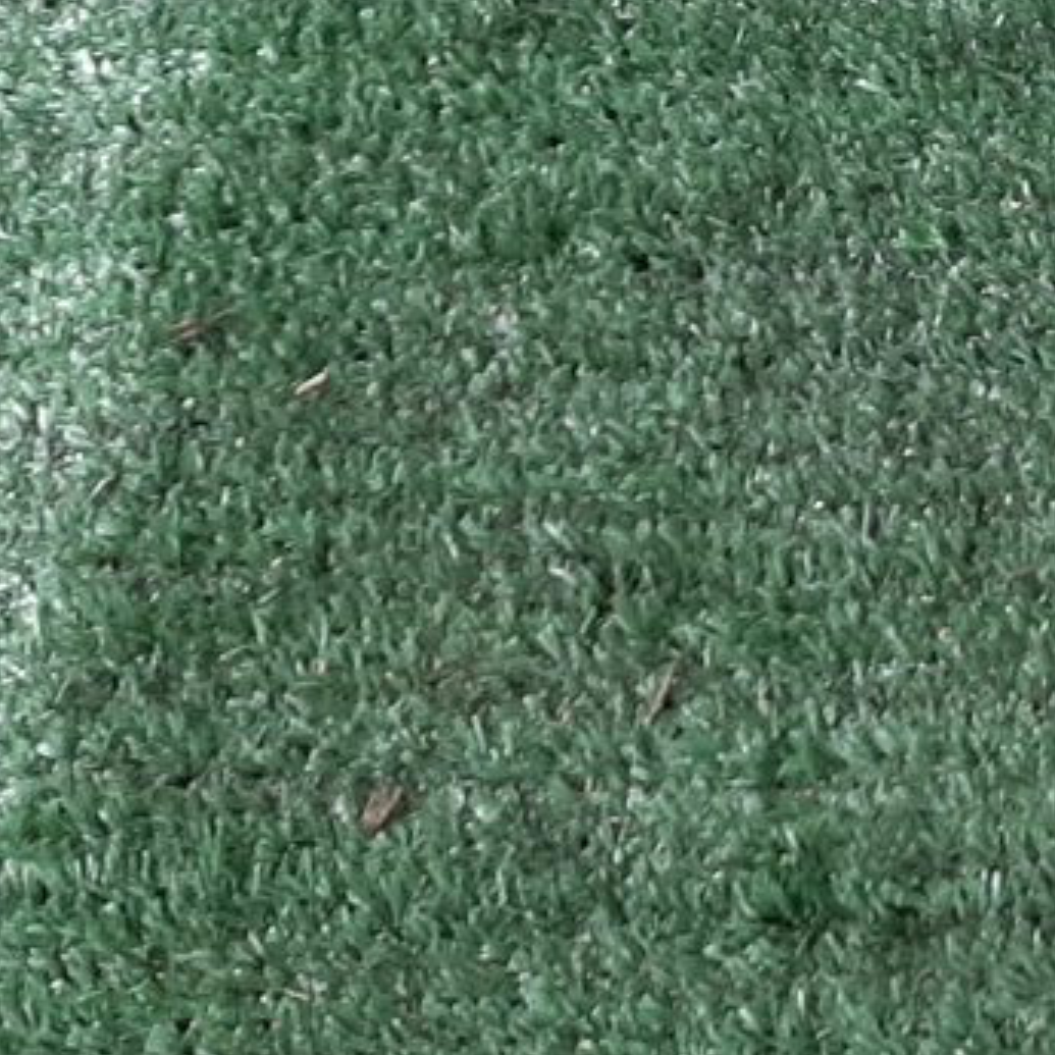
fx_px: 3310
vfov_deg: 16.5
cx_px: 1749
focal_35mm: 96
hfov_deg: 16.0
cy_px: -511
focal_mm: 3.93
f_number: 1.7
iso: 57
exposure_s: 1/50
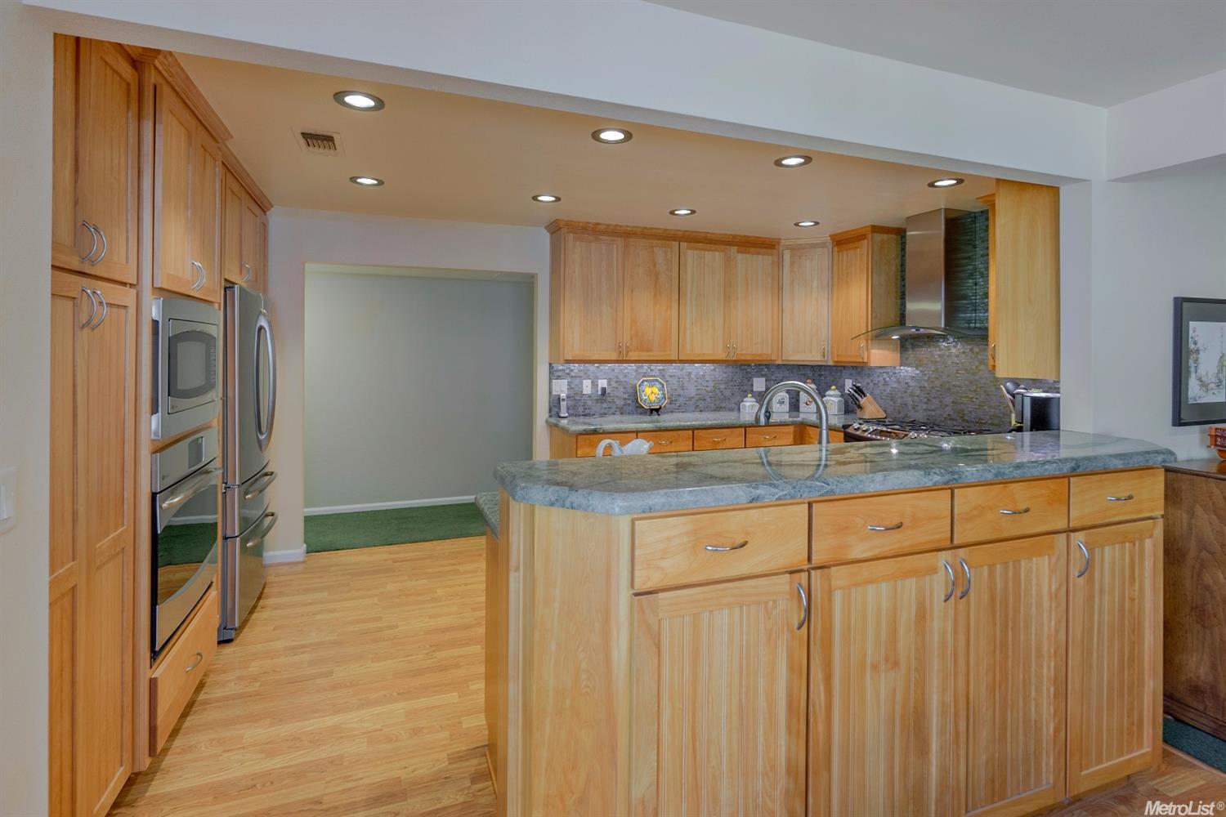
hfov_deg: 100.4
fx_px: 511
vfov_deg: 77.3
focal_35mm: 15
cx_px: 613
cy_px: 408
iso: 100
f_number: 5
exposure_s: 1/8
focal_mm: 10
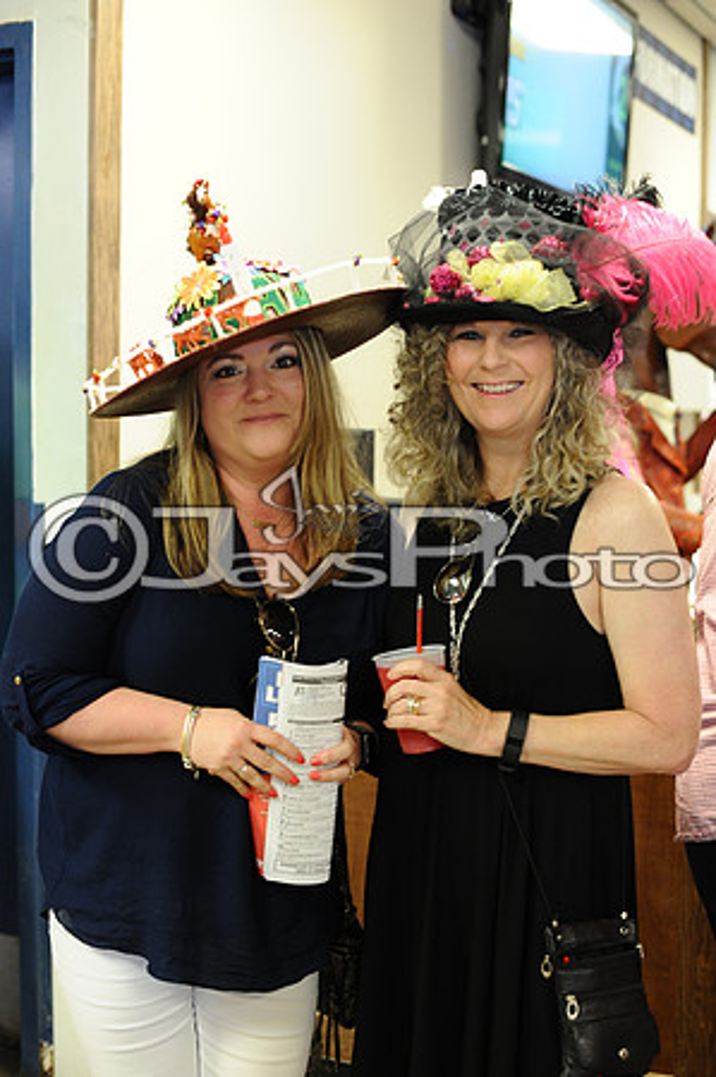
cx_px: 358
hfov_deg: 26.9
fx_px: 1495
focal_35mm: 50
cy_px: 538
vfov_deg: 39.6
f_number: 3.2
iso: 800
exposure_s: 1/30
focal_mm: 50
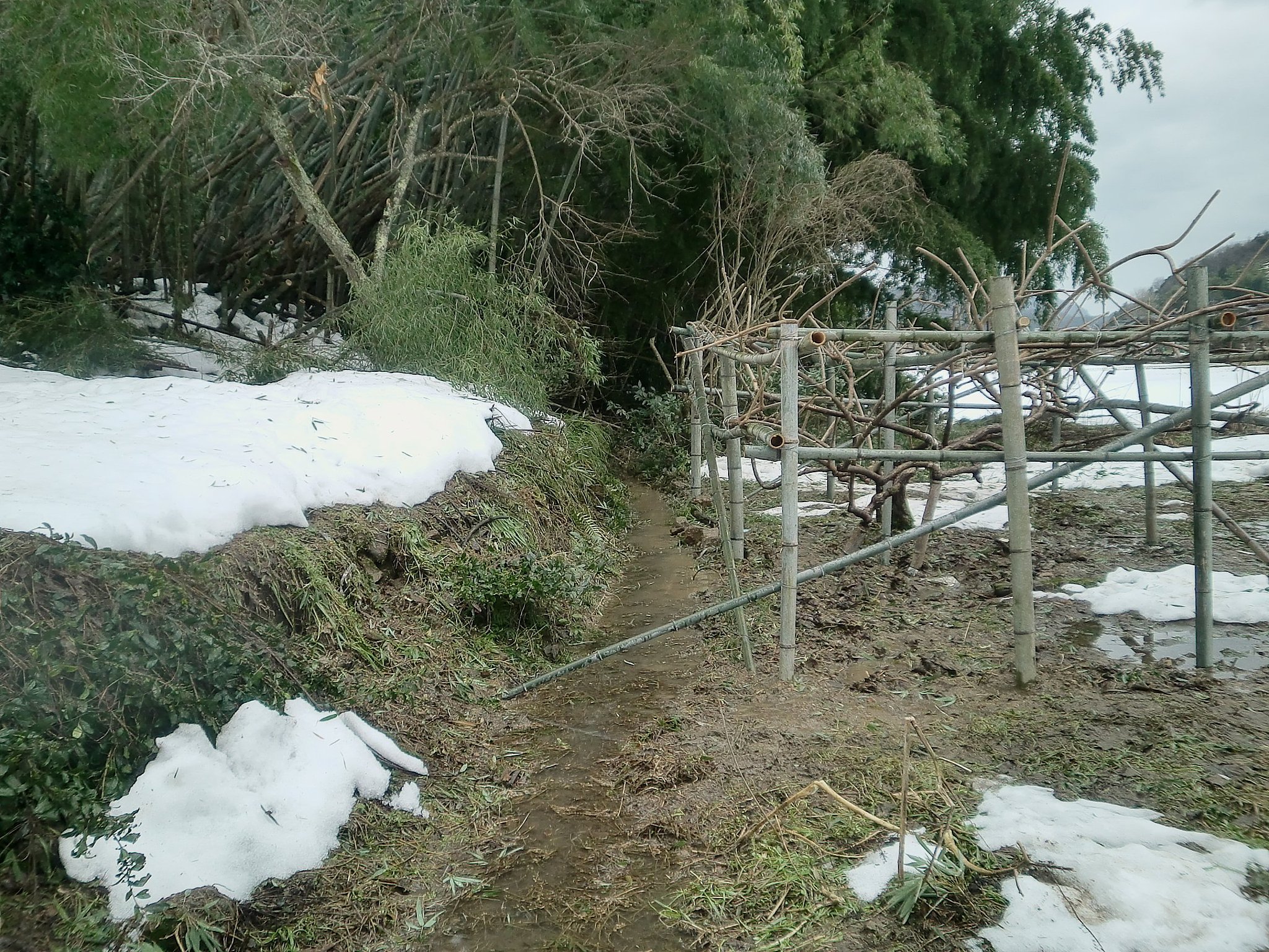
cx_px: 634
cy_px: 476
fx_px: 1246
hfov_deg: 54.0
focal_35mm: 34
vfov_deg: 41.8
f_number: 2.8
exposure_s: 1/80
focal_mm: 5.58
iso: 64
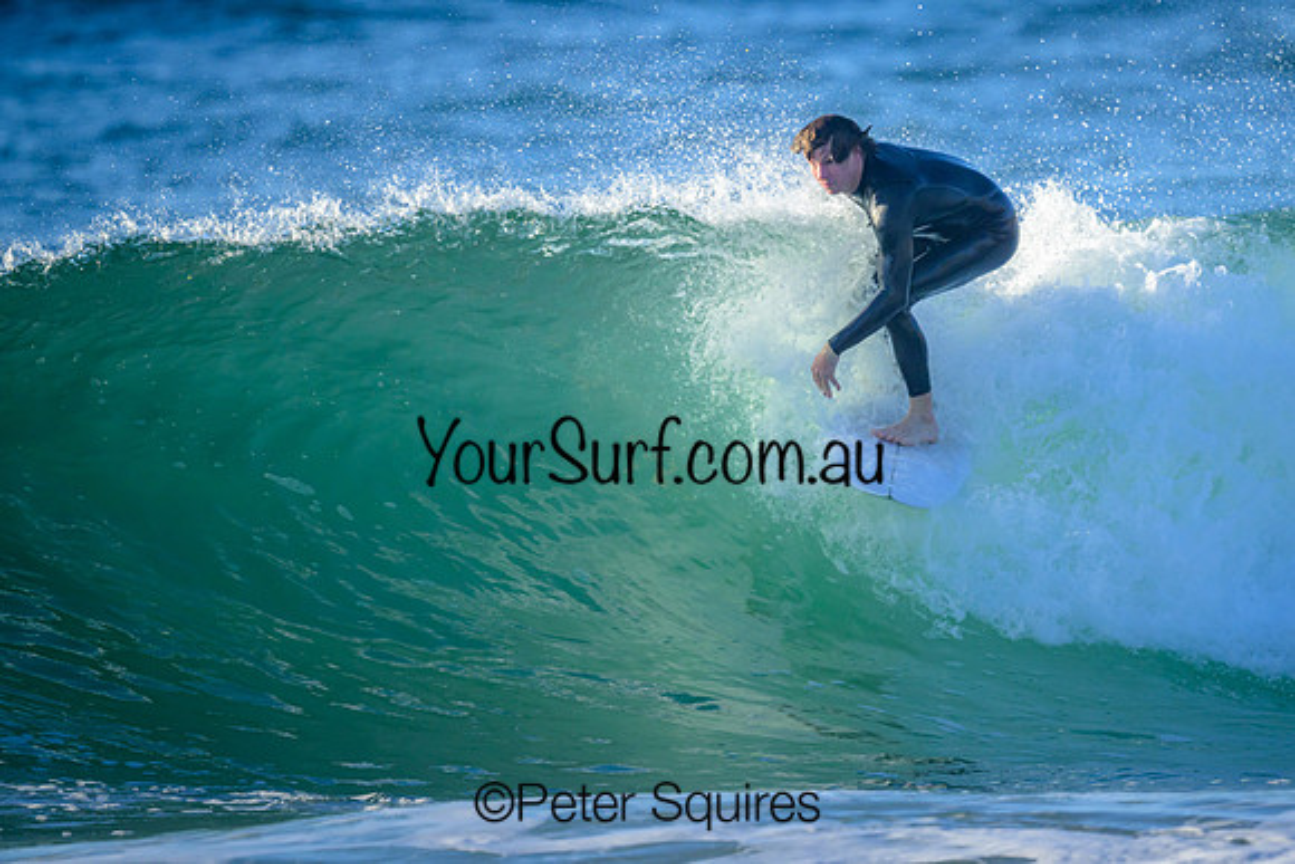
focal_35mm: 994
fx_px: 35764
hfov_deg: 2.1
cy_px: 342
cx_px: 803
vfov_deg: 1.4
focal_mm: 800
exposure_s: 1/2000
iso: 800
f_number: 6.3
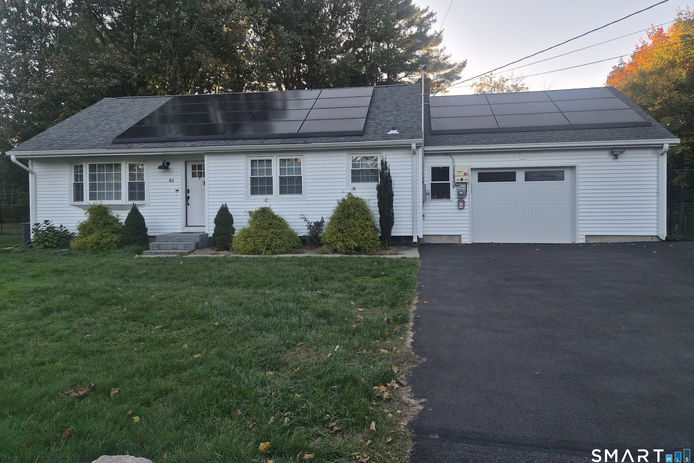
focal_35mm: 24
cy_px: 206
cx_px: 347
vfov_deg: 53.0
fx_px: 463
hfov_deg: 73.7
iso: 80
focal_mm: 5.4
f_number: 1.8
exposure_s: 1/1020
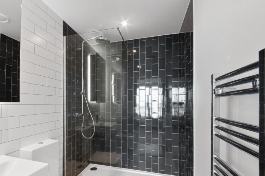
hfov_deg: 89.3
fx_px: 132
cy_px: 94
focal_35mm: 18
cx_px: 112
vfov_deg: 67.3
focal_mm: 13
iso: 100
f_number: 16
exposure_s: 3
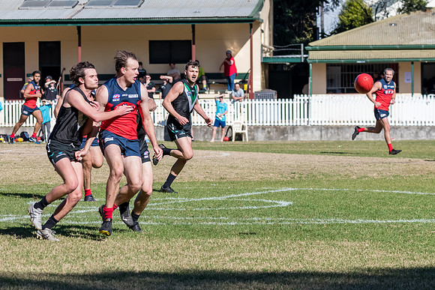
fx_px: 2983
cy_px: 153
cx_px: 135
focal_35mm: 247
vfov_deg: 5.6
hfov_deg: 8.3
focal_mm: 150
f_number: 9
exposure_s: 1/1600
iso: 800
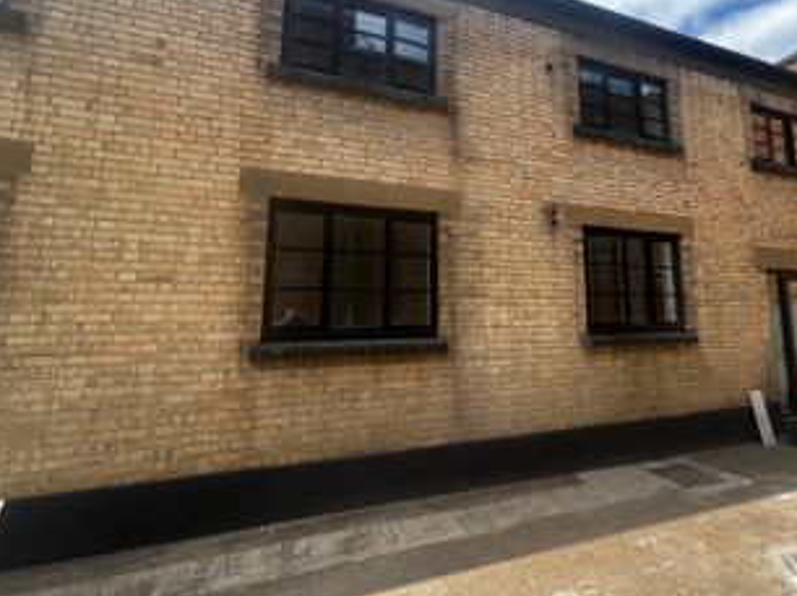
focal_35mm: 17
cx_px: 469
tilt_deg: +7.6
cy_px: 258
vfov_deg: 74.3
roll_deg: +0.6
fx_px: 391
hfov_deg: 90.2
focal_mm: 1.57
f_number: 1.8
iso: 32
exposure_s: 1/550
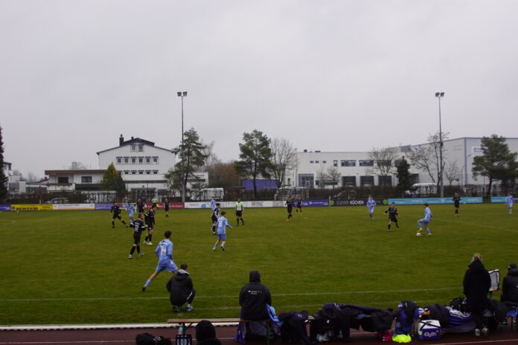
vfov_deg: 31.9
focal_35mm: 42
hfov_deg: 46.4
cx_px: 259
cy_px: 172
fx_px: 604
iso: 100
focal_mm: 28
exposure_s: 1/80
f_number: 5.6
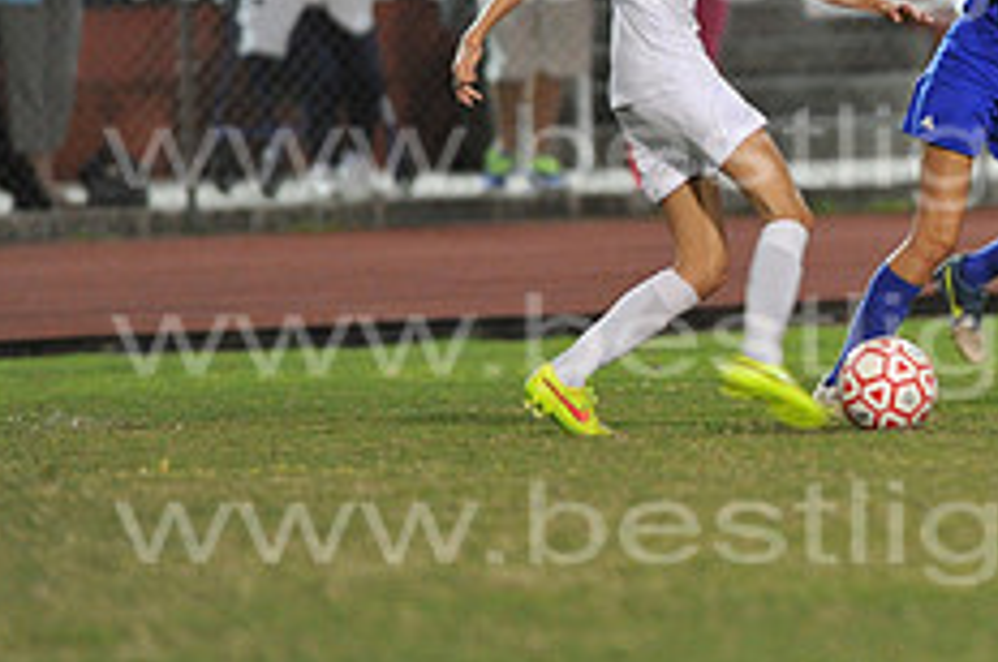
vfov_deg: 1.8
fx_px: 20763
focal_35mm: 750
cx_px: 1084
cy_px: 64
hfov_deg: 2.8
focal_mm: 300
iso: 5000
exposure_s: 1/400
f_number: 3.2
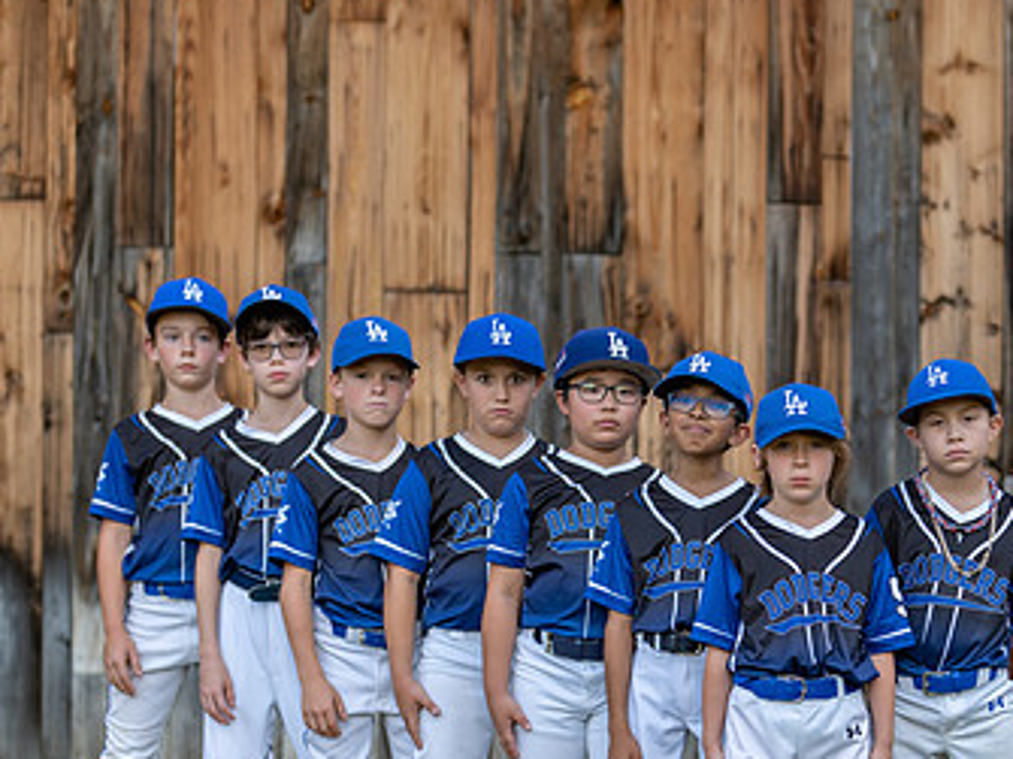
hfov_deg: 18.9
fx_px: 3013
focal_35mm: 103
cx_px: 799
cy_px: 656
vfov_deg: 14.2
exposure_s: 1/640
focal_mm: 50
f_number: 1.6
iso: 100
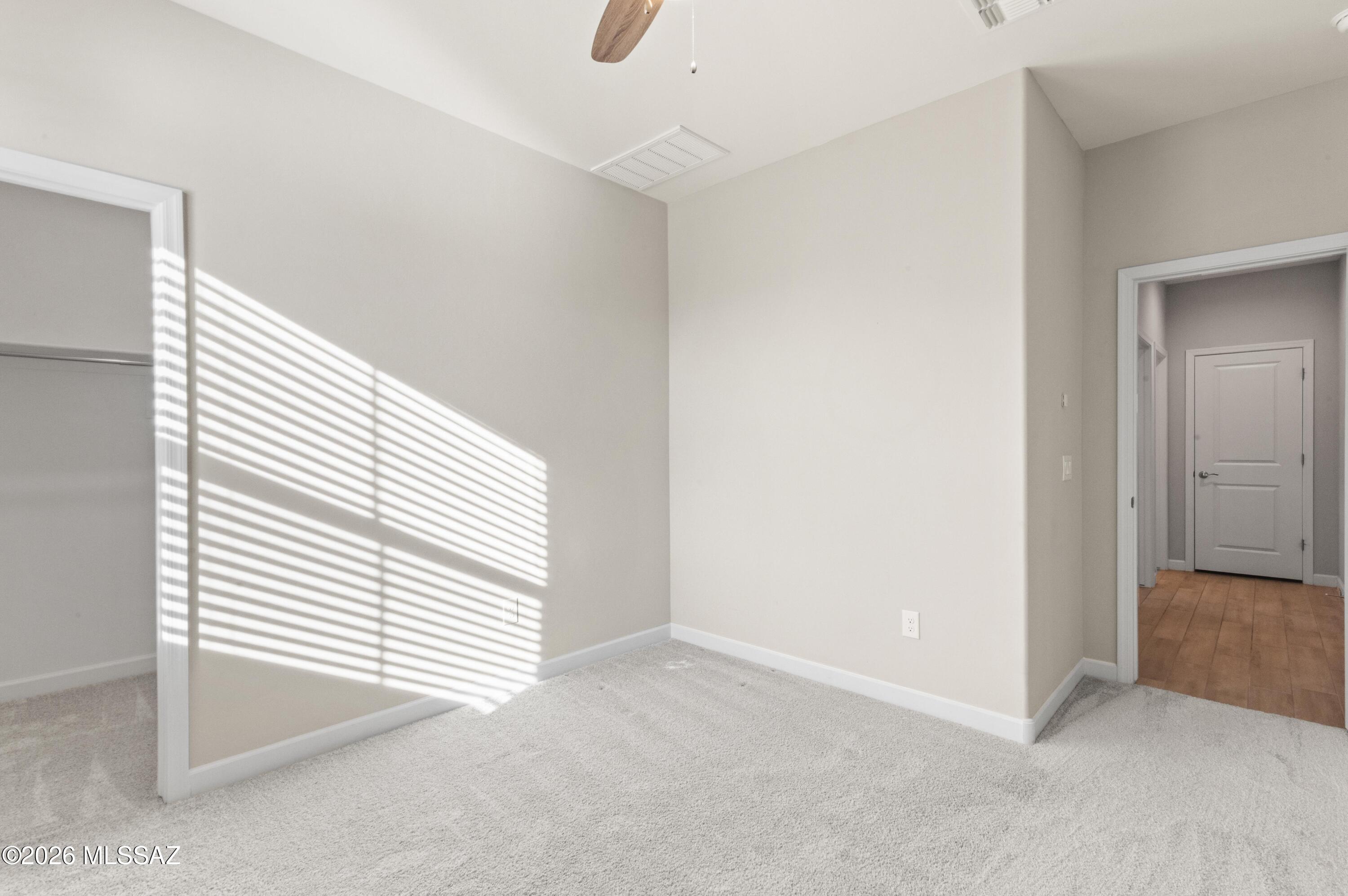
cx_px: 674
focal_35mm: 16
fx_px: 599
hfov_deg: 96.8
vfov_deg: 73.7
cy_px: 448
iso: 1600
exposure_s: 1/10
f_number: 20
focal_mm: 16
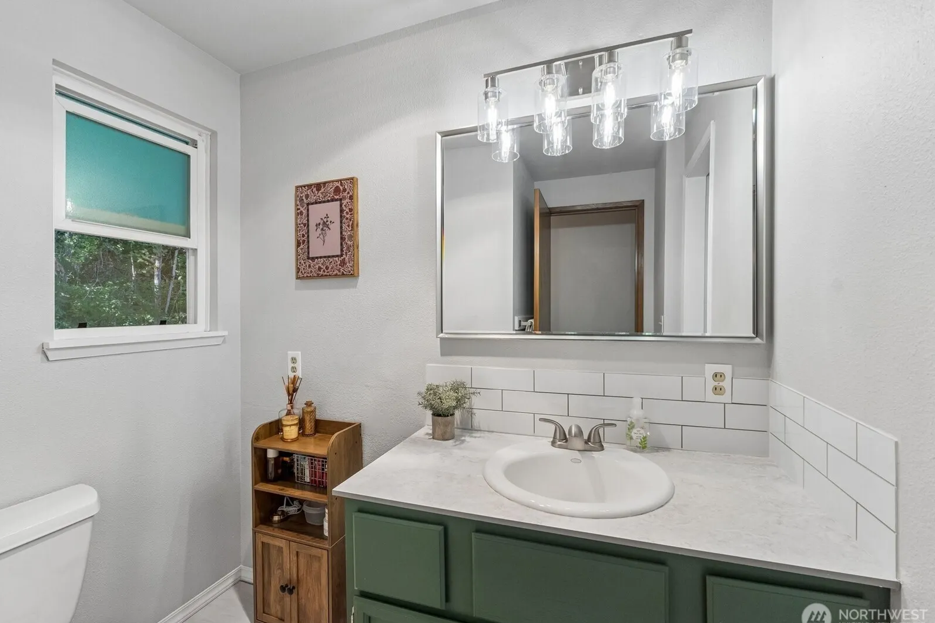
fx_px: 415
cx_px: 446
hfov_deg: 96.7
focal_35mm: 16
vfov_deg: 73.7
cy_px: 308
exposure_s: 1/13
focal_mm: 10
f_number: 9
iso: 250
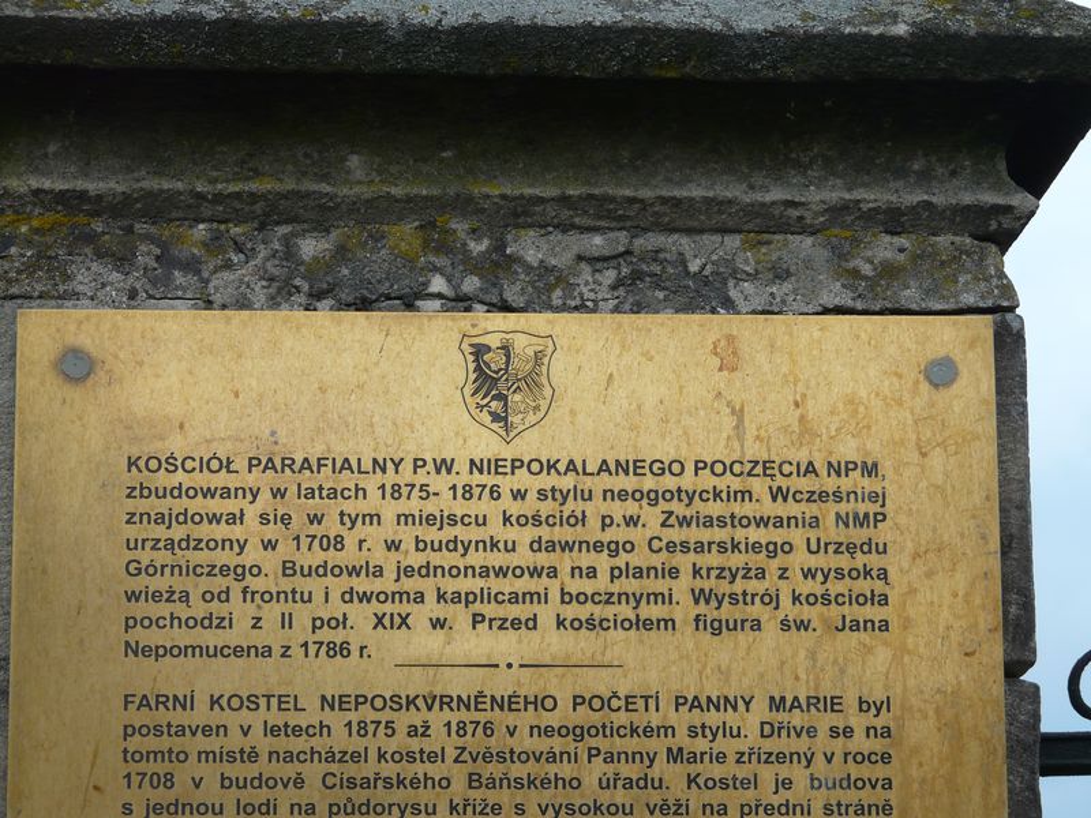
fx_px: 3971
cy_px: 409
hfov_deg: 15.6
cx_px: 546
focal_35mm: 126
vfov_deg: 11.8
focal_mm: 20.6
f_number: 4.5
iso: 100
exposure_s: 1/250
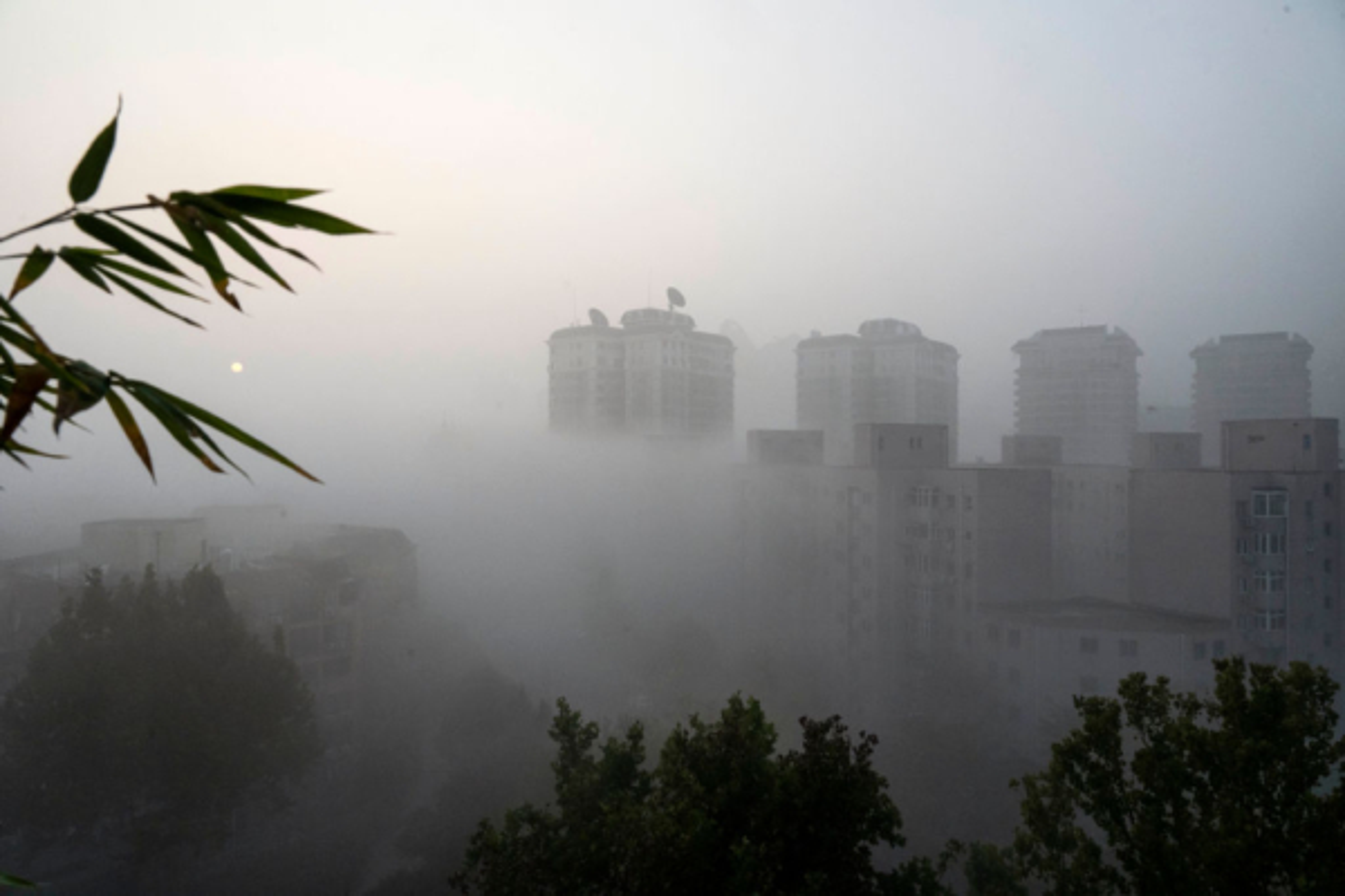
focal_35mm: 24
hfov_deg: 73.7
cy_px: 448
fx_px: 897
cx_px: 672
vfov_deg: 53.1
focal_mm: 24
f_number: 13
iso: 1600
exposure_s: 1/800
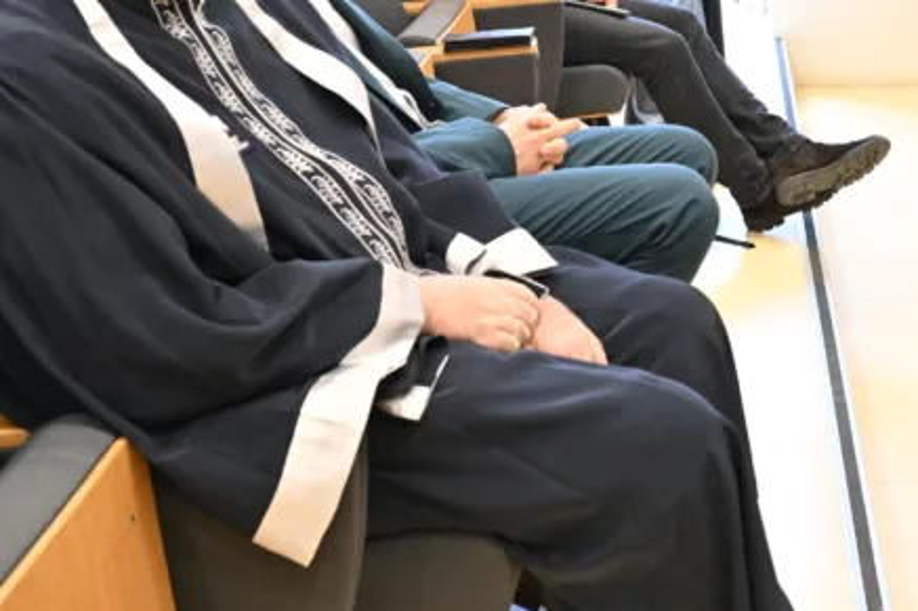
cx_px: 874
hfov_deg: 28.2
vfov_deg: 19.3
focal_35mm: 68
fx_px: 1733
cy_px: -39
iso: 3200
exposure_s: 1/125
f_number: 5.6
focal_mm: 29
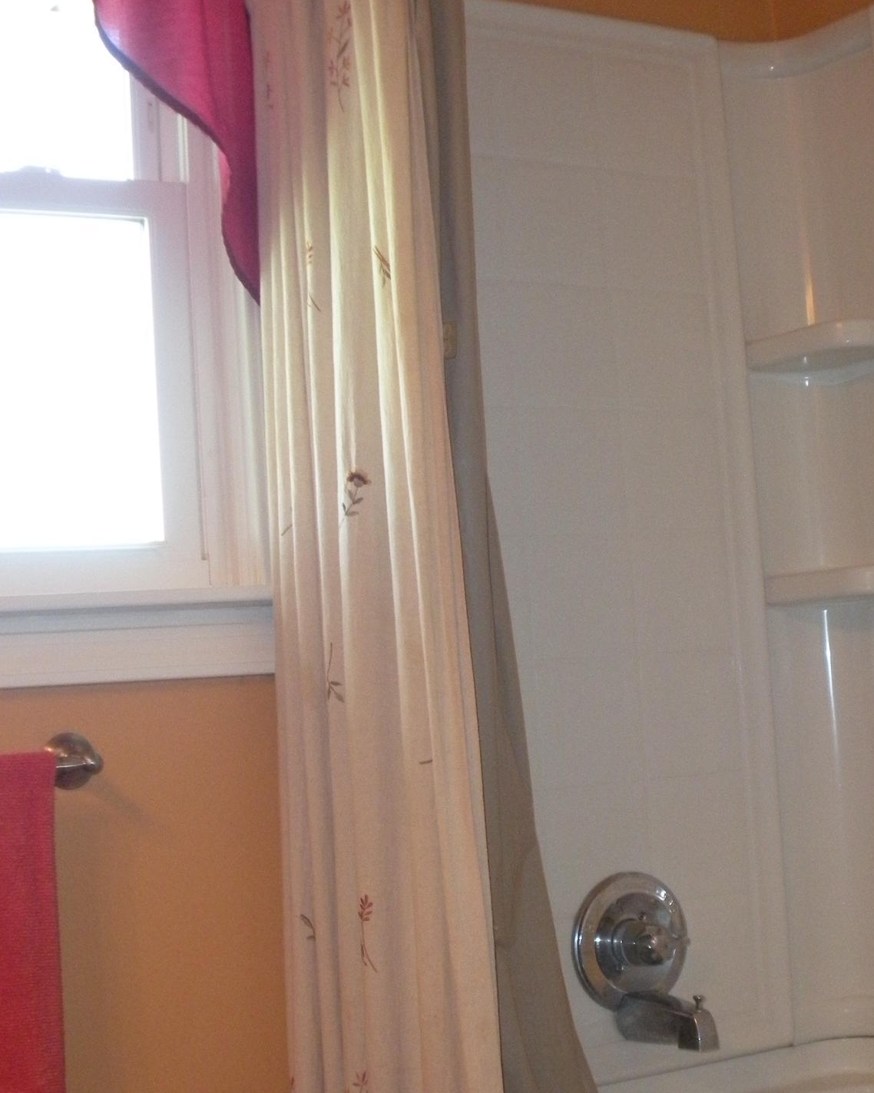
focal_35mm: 59
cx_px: 508
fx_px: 1908
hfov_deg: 25.8
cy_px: 655
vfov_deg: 31.9
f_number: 4
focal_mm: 7.7
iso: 400
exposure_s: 1/30
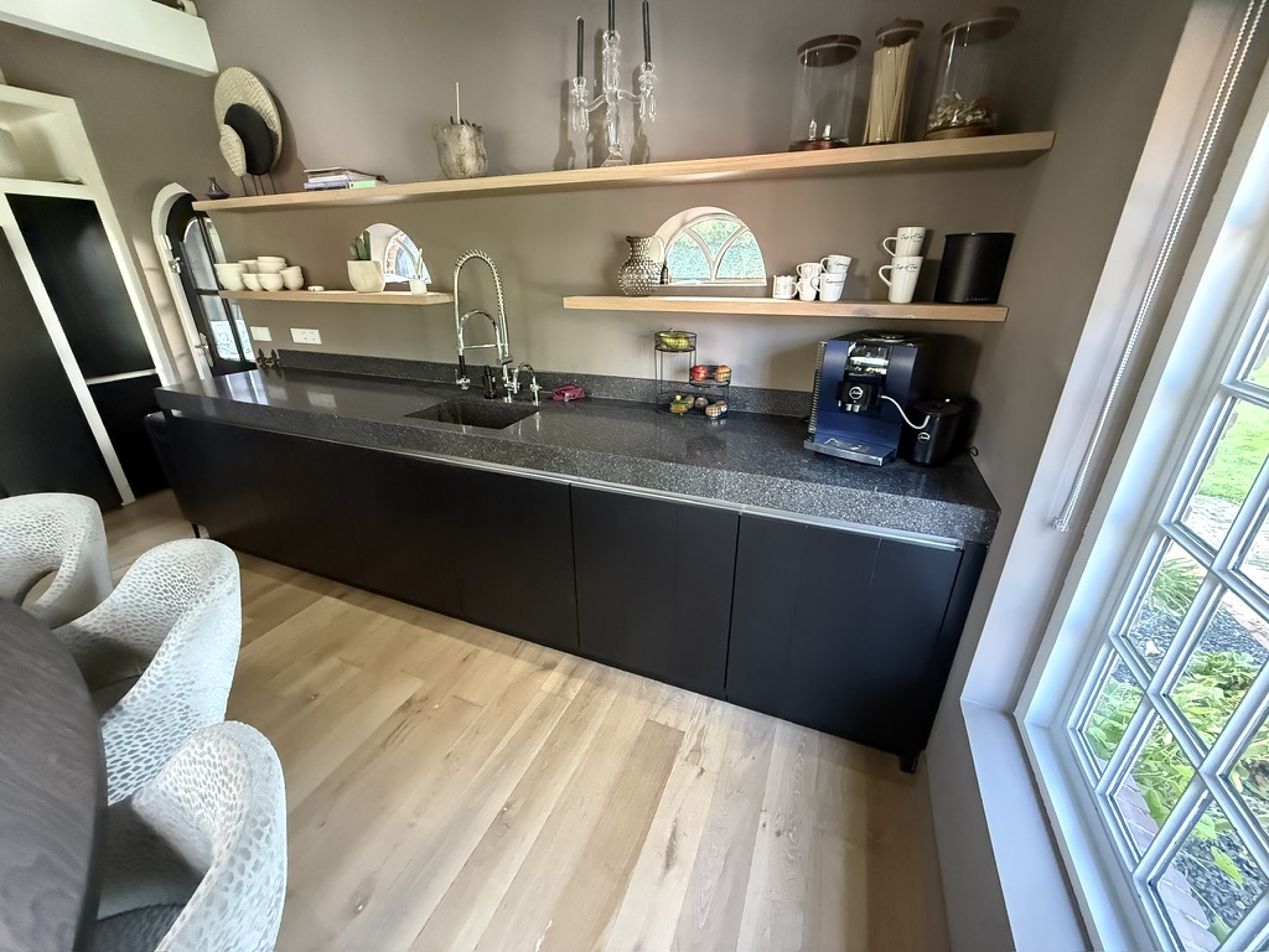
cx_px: 634
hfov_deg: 102.1
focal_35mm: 14
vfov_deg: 85.7
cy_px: 476
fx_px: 513
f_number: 2.2
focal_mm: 2.22
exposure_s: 1/59
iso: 1250
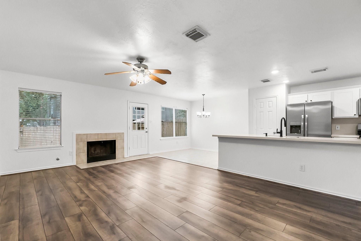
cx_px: 180
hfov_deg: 100.4
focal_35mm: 15
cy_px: 120
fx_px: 150
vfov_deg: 77.4
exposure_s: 1/30
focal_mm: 10
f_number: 7.1
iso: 3200
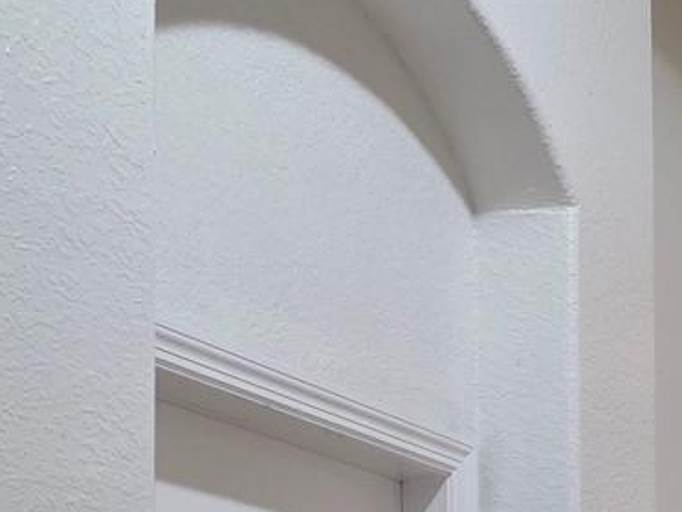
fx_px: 1950
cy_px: 826
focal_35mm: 99
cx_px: 816
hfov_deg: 18.8
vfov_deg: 13.8
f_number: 1.7
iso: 1000
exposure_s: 1/120
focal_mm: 6.3
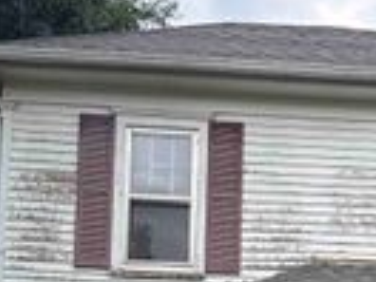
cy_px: 389
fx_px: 988
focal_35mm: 91
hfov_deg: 20.9
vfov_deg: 15.3
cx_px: 362
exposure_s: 1/1174
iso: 100
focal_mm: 6.76
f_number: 1.78
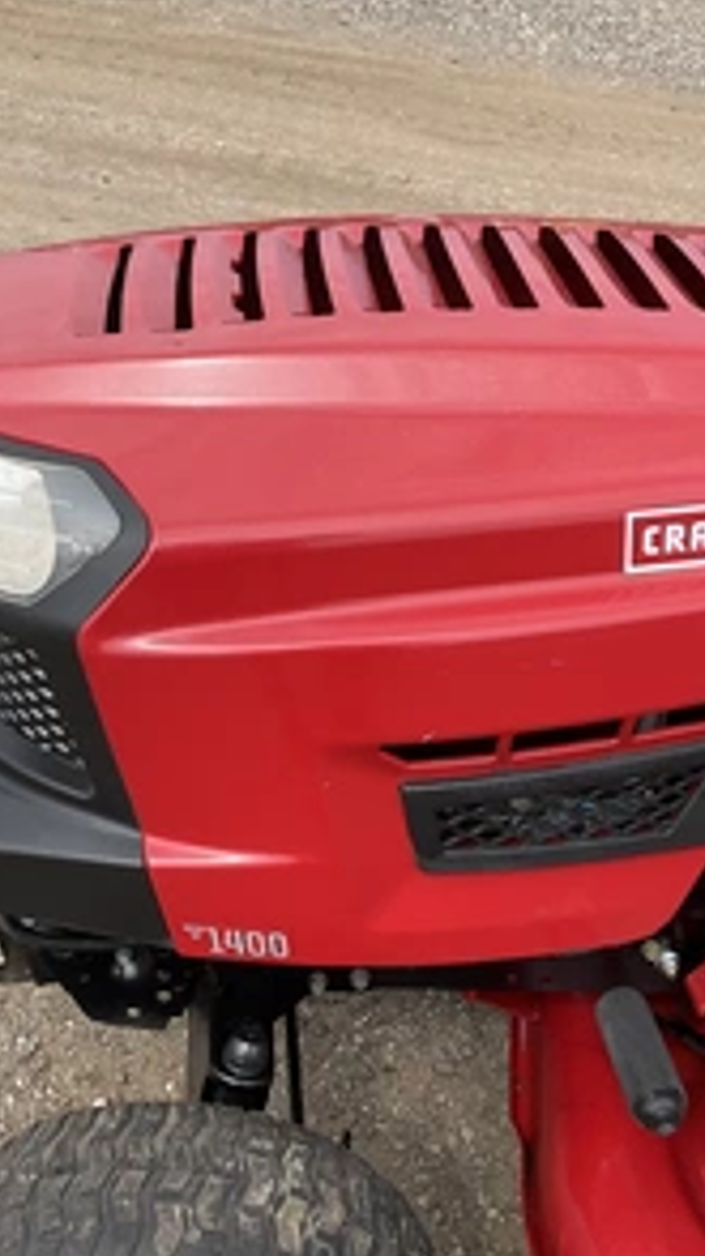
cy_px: 632
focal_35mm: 43
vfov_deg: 47.4
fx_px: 1432
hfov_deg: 27.6
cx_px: 432
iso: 25
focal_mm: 3
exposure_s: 1/749
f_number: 1.8
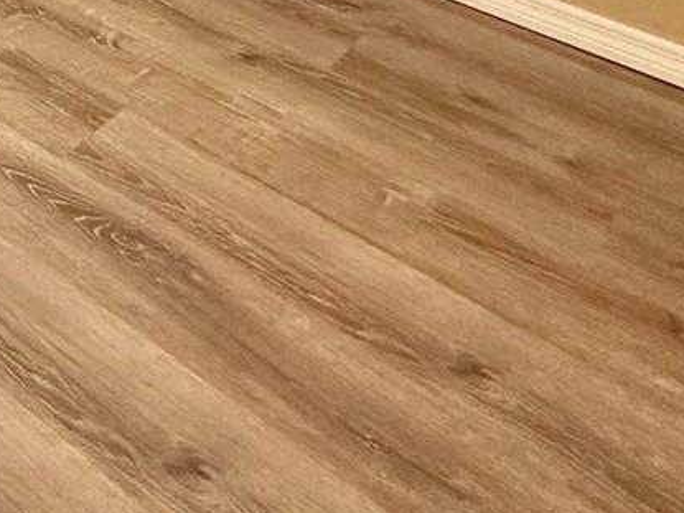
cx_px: -181
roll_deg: -3.8
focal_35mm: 54
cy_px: -429
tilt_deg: -8.4
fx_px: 1067
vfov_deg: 19.5
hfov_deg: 29.4
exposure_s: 1/120
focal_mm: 2.22
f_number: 2.2
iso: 250
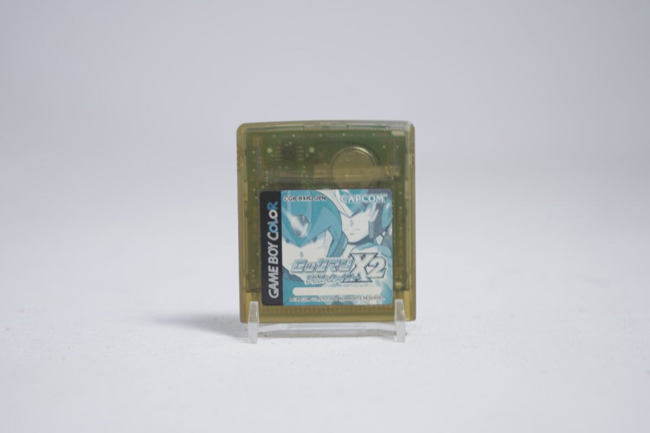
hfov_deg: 28.8
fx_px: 1264
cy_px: 216
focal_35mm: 70
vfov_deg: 19.5
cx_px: 325
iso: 100
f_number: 5.6
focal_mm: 70
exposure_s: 1/6
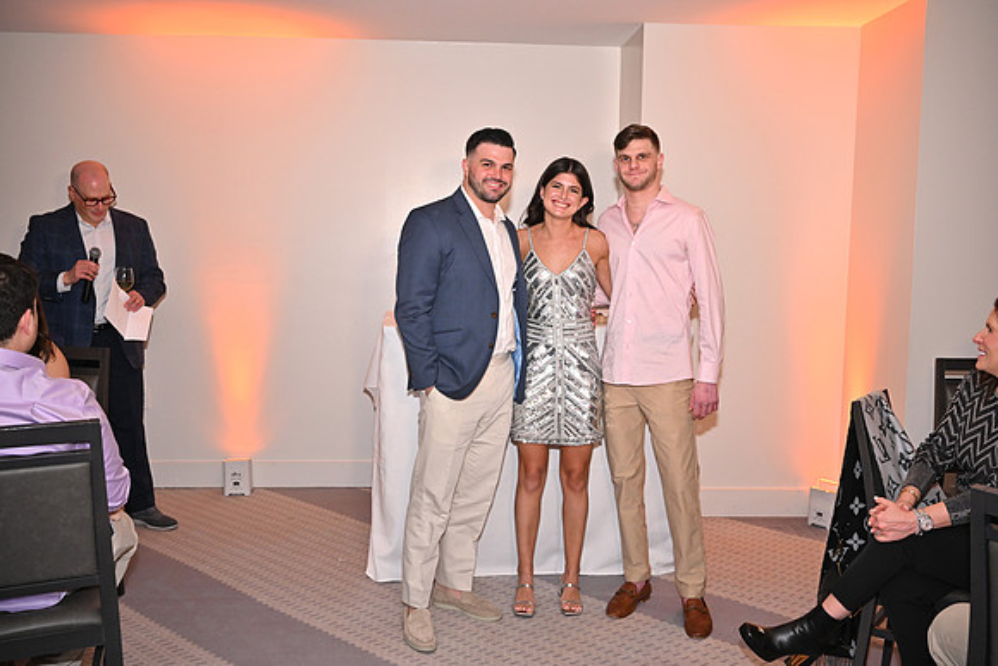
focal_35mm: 34
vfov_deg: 38.9
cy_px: 333
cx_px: 499
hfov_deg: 55.8
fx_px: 943
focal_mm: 34
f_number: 5.6
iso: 1600
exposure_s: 1/60
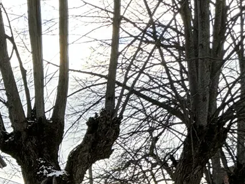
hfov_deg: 20.8
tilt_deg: +1.1
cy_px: 291
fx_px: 559
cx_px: -130
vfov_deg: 16.6
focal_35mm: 79
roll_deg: +2.6
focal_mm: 2.22
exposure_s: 1/172
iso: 40
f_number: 2.2
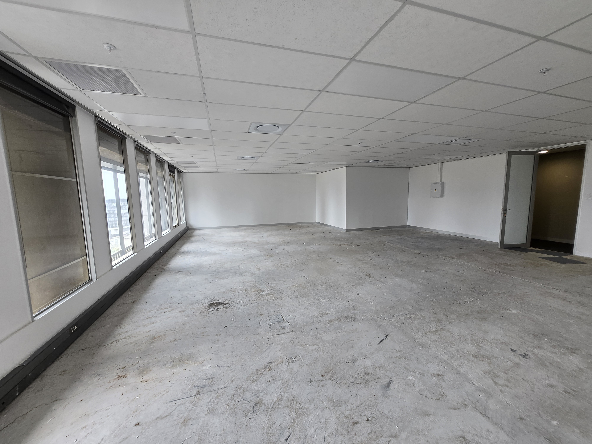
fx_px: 222
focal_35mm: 13
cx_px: 296
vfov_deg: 89.9
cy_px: 222
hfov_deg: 106.2
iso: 32
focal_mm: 1.7
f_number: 2.2
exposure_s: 1/50
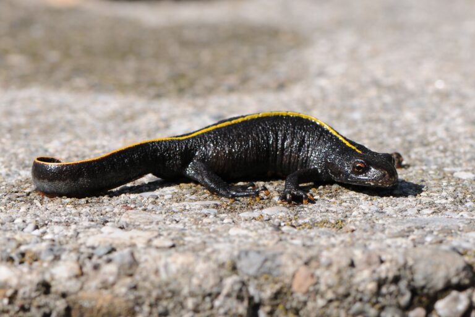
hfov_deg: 13.0
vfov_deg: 8.7
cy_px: 158
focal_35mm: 158
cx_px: 238
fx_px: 2078
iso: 200
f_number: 9
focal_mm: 105
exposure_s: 1/320
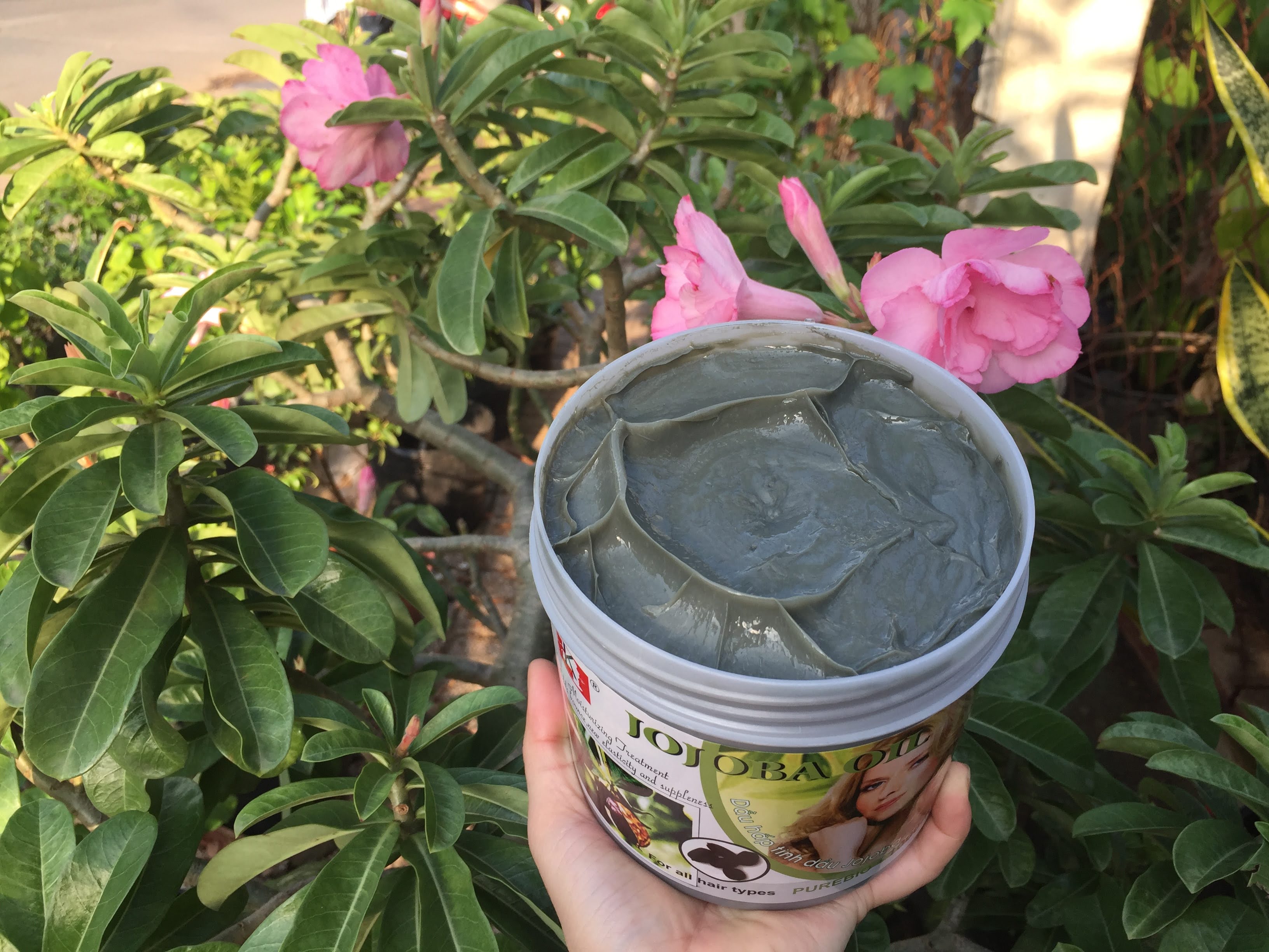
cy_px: 476
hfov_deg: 61.7
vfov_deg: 48.2
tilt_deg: -22.1
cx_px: 634
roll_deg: -4.0
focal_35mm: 29
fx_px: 1063
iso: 32
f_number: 2.2
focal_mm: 4.15
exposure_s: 1/229
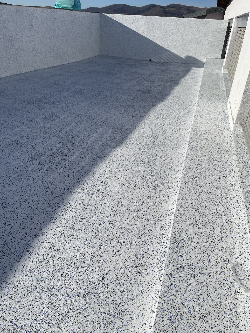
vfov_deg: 67.3
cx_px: 125
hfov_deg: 53.1
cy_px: 166
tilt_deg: -30.7
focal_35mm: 26
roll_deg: -2.9
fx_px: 250
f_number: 1.6
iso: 32
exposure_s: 1/7813
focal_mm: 4.2
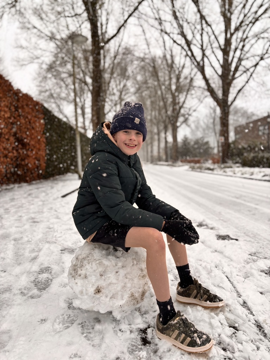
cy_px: 180
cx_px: 135
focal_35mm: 26
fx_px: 270
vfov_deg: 67.3
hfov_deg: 53.1
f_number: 1.6
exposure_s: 1/121
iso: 50
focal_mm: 5.96
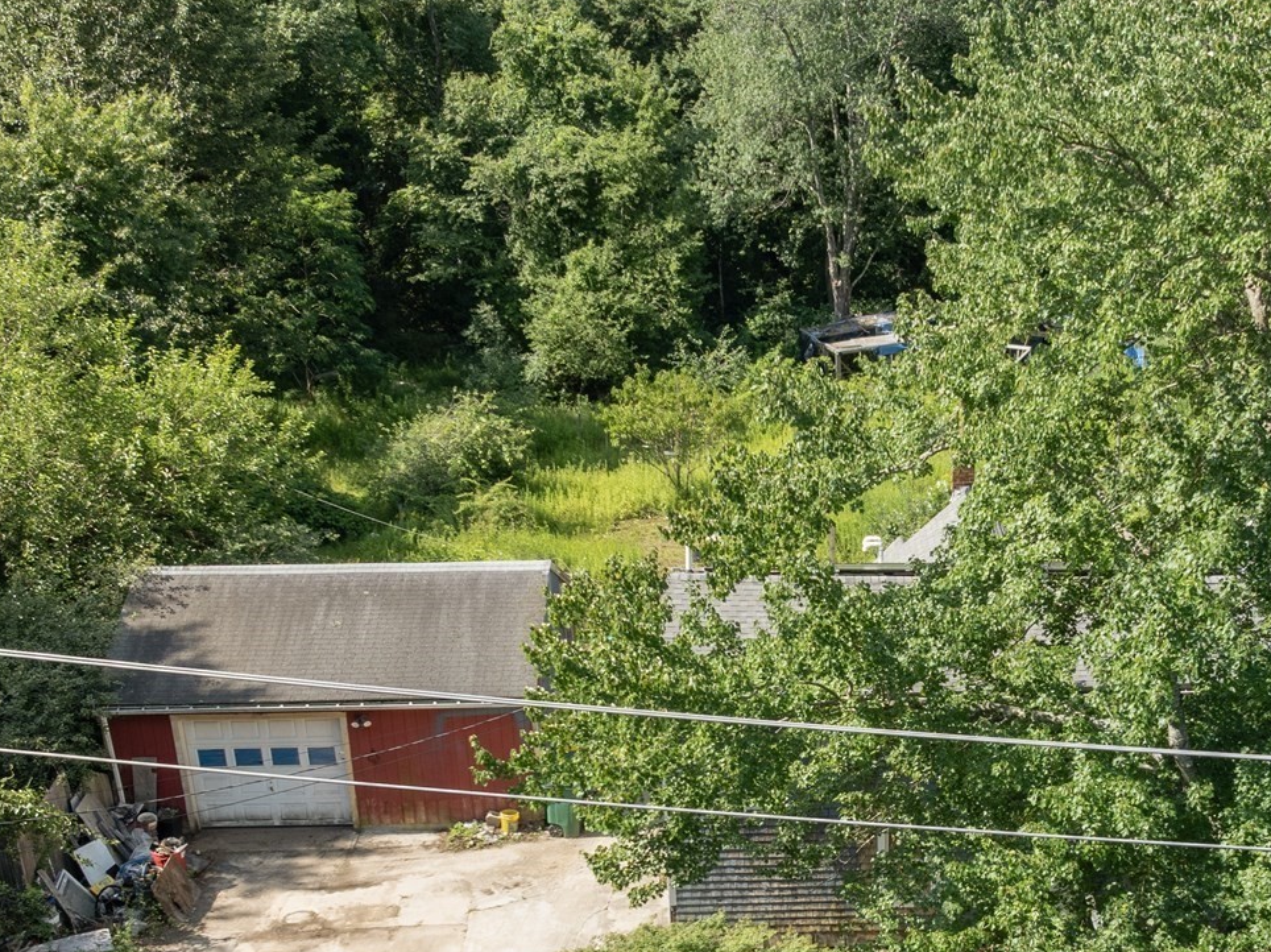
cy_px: 837
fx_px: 1872
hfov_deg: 36.9
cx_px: 903
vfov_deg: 27.6
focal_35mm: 51
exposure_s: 1/160
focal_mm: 12.29
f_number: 5.6
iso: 100
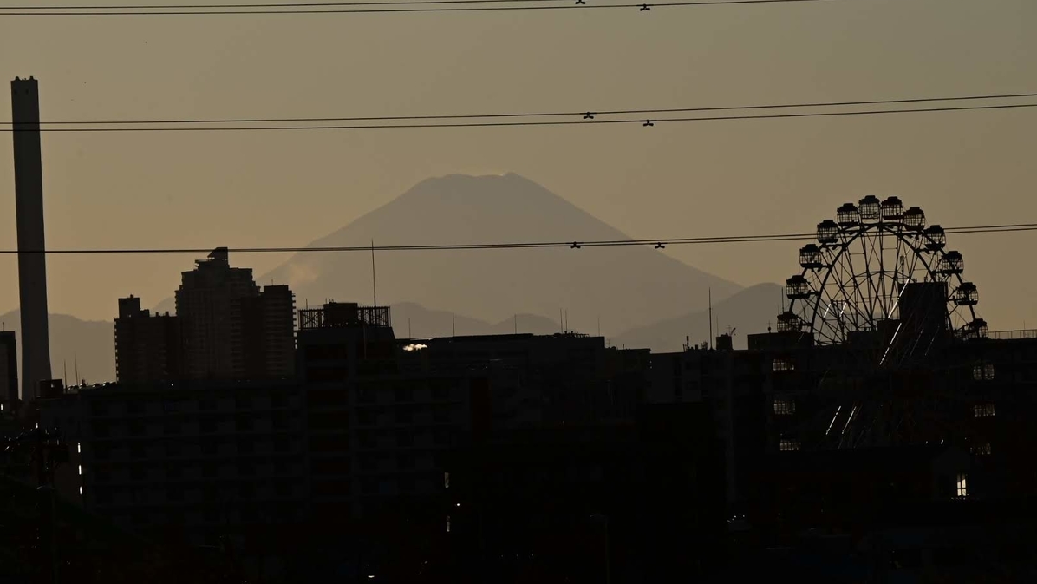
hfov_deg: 5.5
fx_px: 10835
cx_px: 519
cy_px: 274
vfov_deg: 3.1
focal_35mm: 394
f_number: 18
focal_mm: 250
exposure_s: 1/125
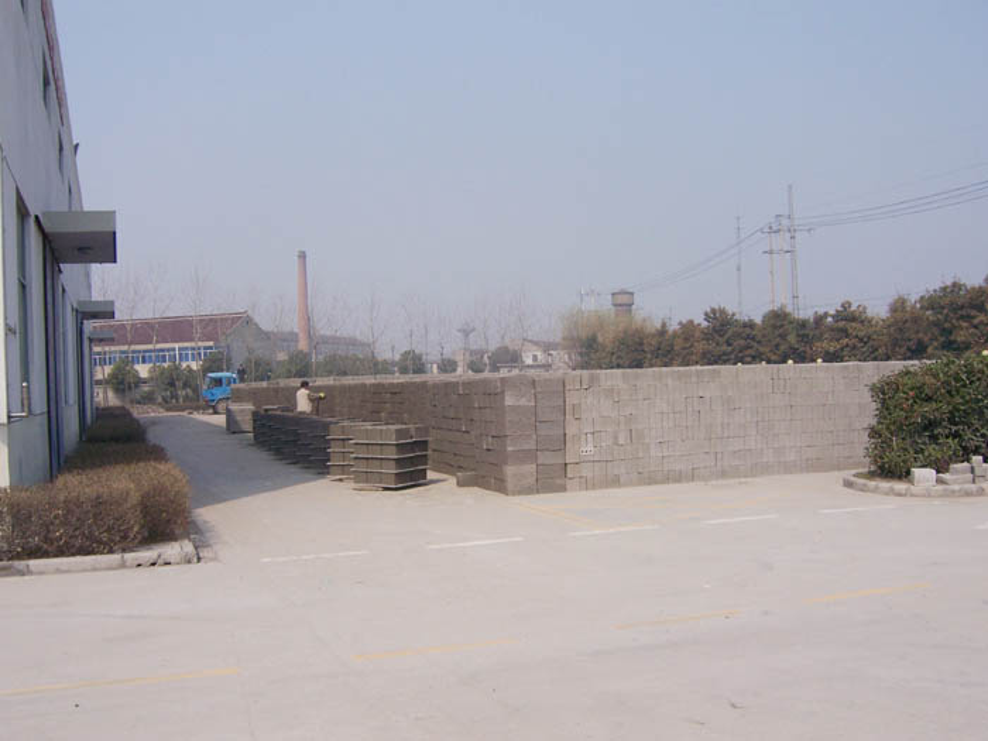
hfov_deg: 51.4
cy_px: 370
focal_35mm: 36
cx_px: 494
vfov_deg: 39.7
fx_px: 1028
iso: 80
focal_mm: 6.2
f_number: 4.5
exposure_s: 1/800
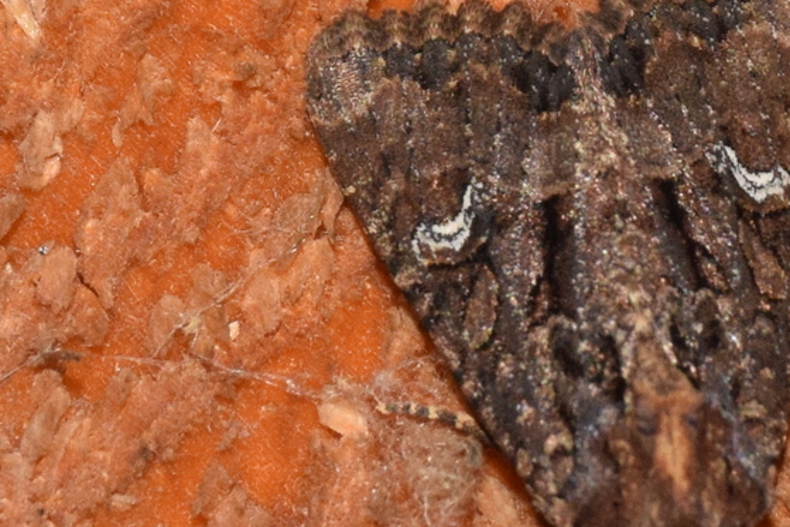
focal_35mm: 314
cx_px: 599
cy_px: 276
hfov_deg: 6.6
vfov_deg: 4.4
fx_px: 6892
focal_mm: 122
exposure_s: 1/200
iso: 1000
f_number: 14
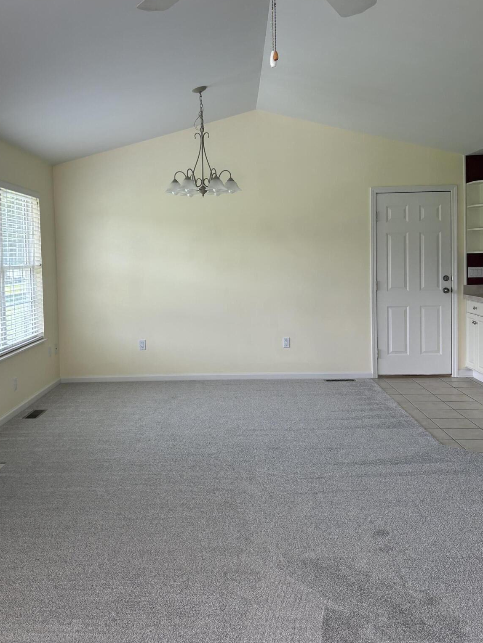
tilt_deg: -2.1
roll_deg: +1.1
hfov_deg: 41.8
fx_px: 632
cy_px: 294
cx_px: 222
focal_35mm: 34
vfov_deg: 53.9
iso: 64
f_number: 1.6
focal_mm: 5.96
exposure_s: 1/129
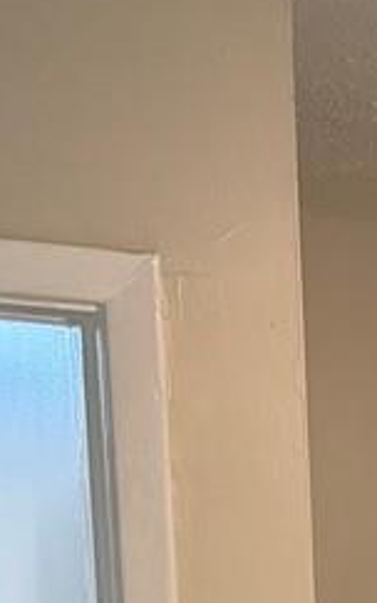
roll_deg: +0.1
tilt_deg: -6.9
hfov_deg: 9.8
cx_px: 1064
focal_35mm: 107
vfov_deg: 17.9
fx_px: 1758
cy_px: 836
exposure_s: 1/60
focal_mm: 6.76
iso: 640
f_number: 1.78
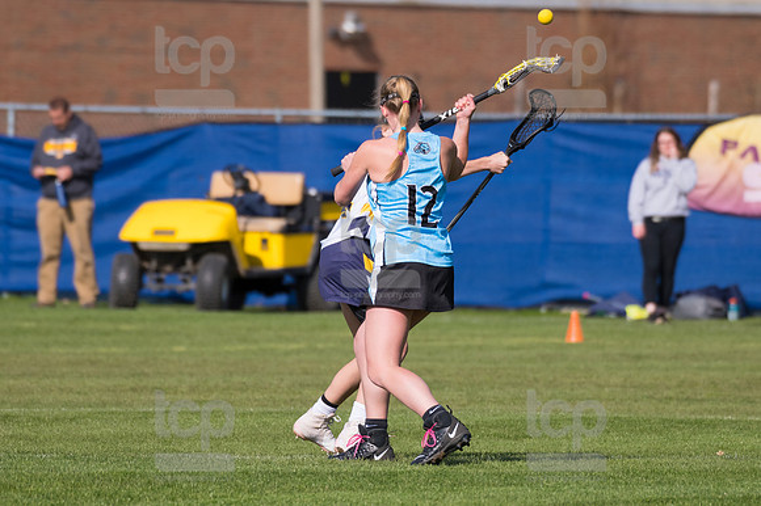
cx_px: 380
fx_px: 10140
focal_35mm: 480
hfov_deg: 4.3
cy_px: 253
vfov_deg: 2.9
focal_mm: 320
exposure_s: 1/2000
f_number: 5.6
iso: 320
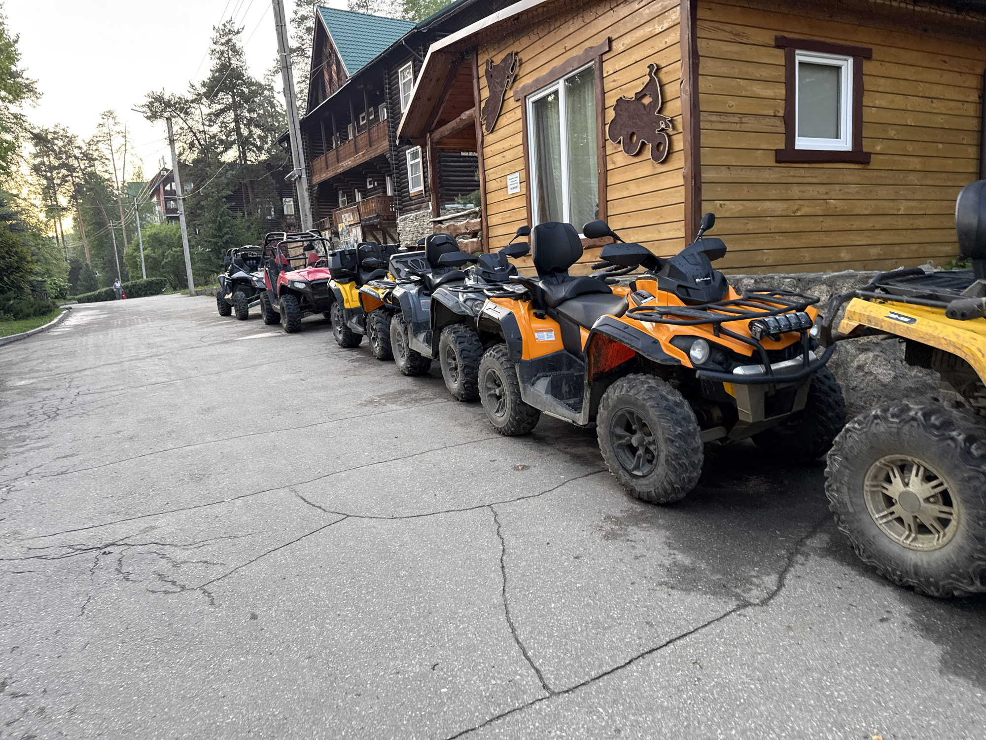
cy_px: 370
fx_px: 684
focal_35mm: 24
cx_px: 493
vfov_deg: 56.8
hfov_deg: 71.6
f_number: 1.78
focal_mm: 6.76
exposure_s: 1/121
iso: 125
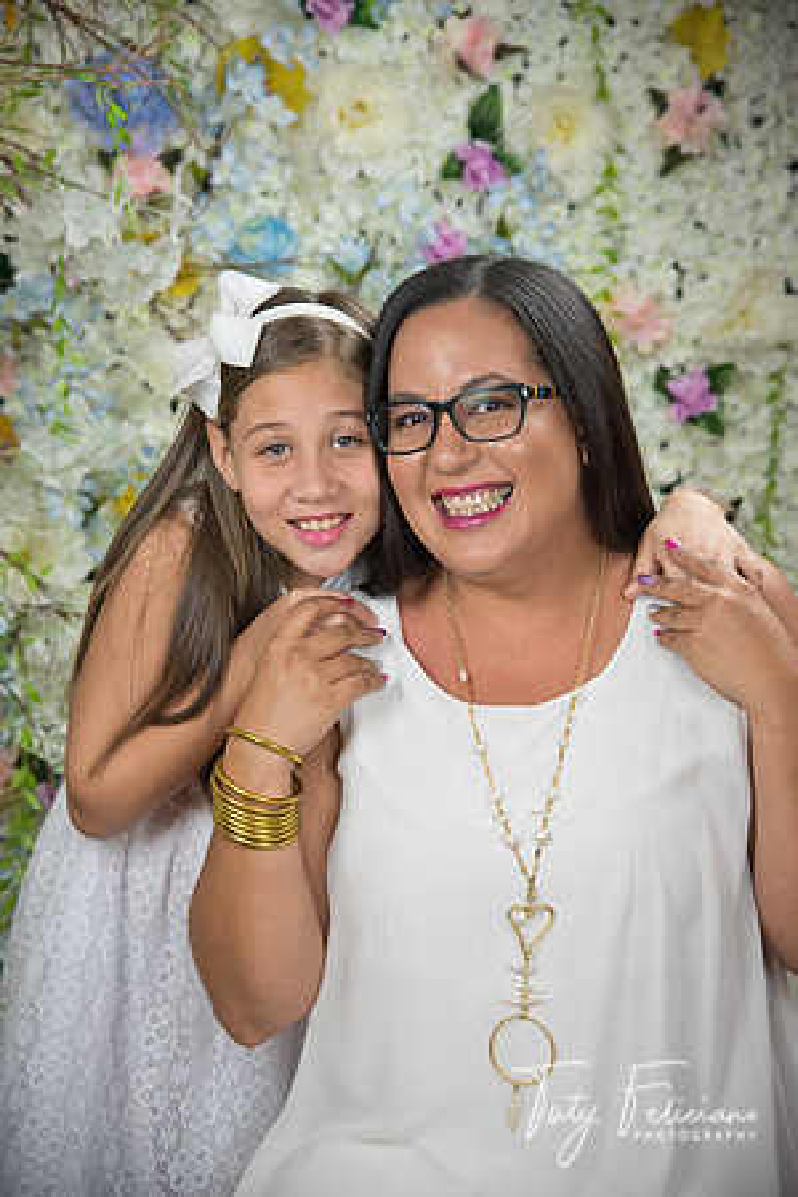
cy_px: 598
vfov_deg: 23.9
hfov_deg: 16.1
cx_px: 399
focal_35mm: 85
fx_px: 2826
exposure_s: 1/125
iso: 1250
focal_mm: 85
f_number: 5
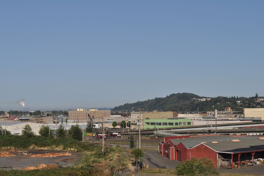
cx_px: 125
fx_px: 564
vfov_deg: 17.7
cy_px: 92
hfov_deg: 26.3
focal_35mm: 77
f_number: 13
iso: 200
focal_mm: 48
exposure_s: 1/640
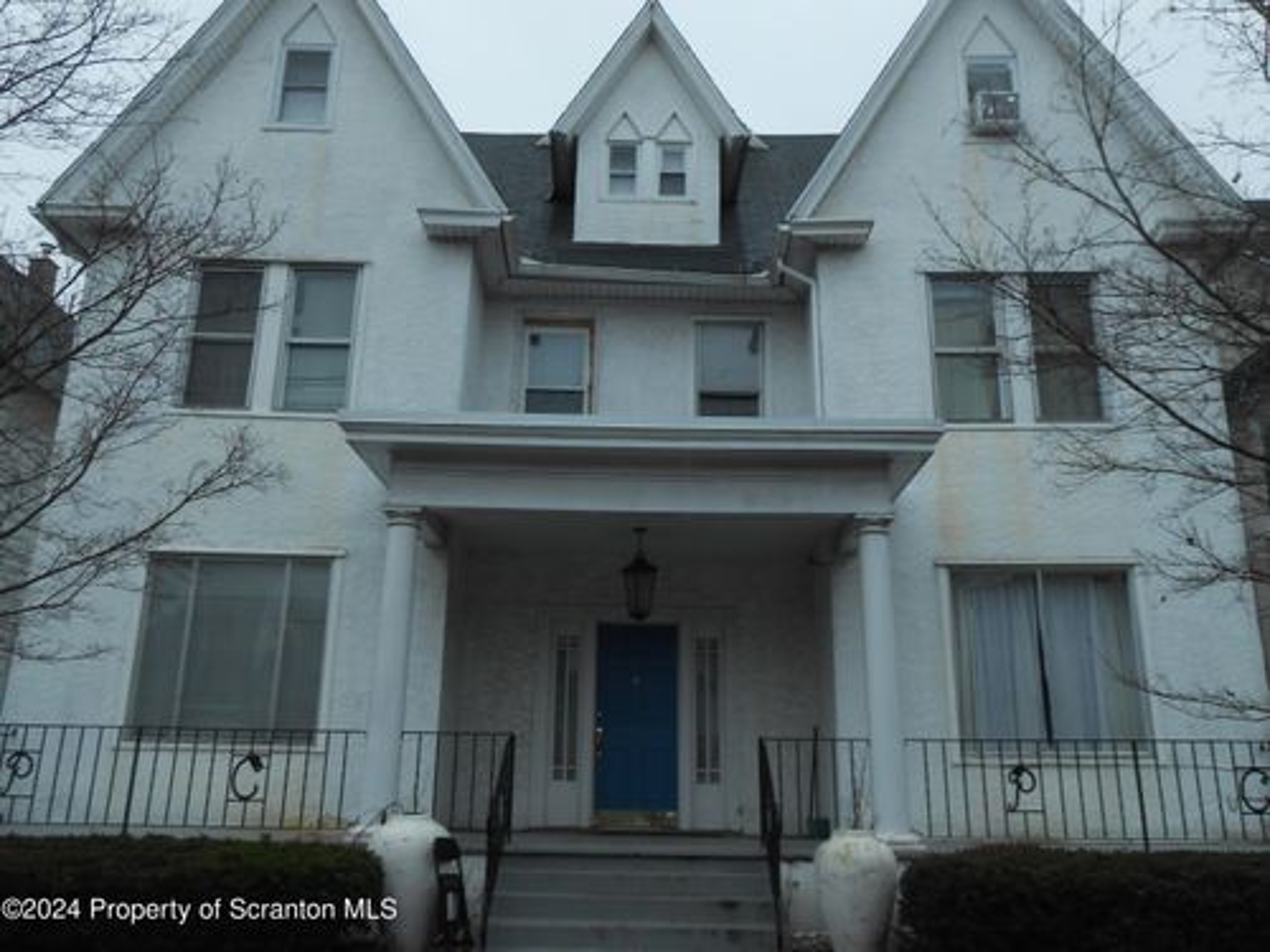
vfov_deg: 46.8
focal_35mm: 30
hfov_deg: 60.0
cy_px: 476
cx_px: 635
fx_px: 1101
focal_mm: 5.3
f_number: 3.8
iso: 80
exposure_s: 1/200
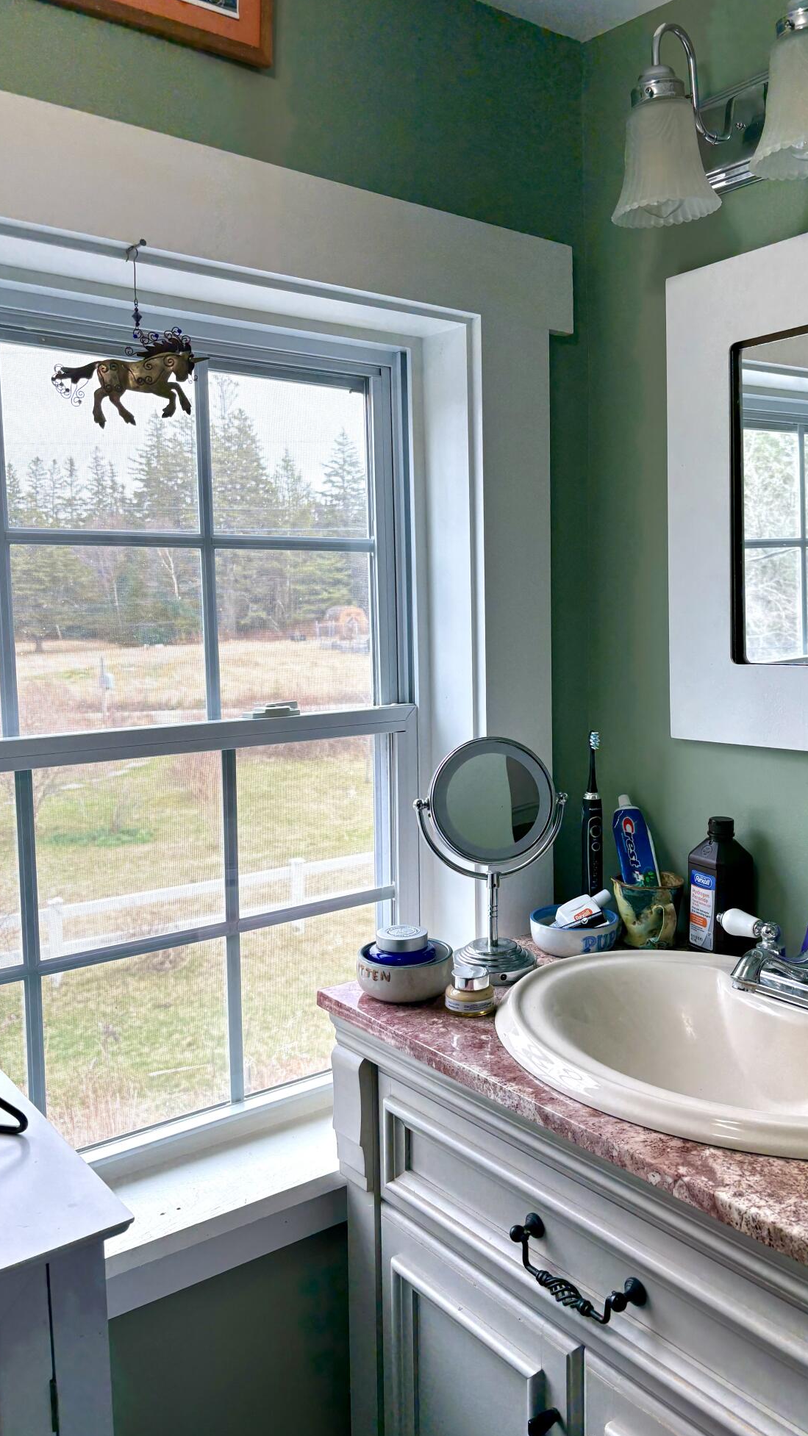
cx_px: 496
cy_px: 717
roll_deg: +0.4
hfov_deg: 40.0
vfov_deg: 66.1
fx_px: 1105
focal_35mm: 29
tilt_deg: -4.2
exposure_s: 1/354
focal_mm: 5.96
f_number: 1.6
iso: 50
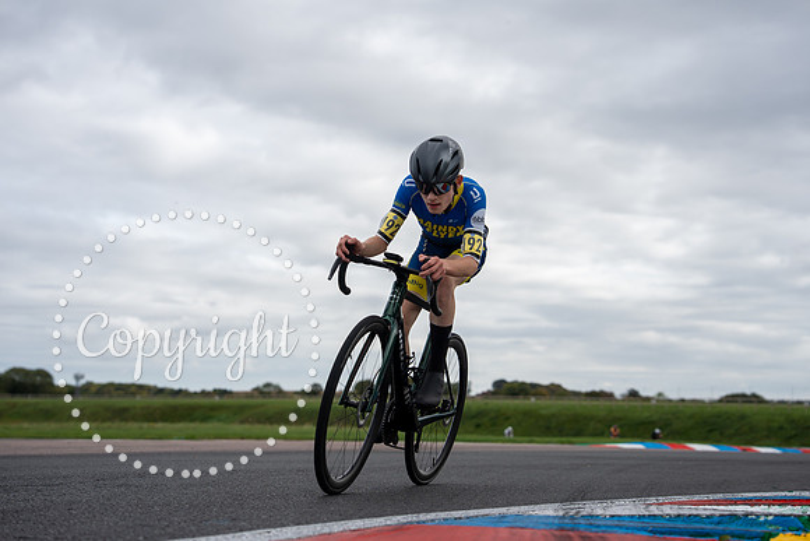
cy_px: 270
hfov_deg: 32.4
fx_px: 1395
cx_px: 405
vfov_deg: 21.9
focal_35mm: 62
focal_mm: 62
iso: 100
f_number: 3.5
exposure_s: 1/1000
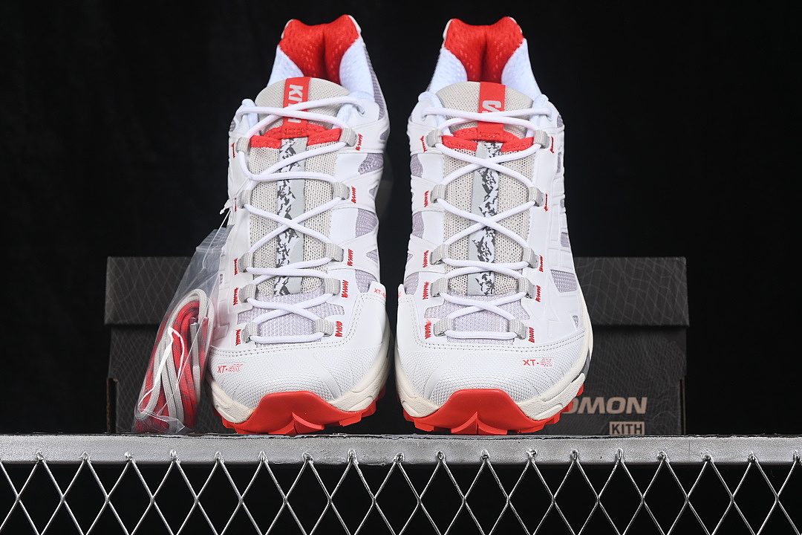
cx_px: 401
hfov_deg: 27.0
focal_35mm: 75
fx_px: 1671
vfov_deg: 18.2
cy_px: 268
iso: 160
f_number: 8
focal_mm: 50
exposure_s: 1/80
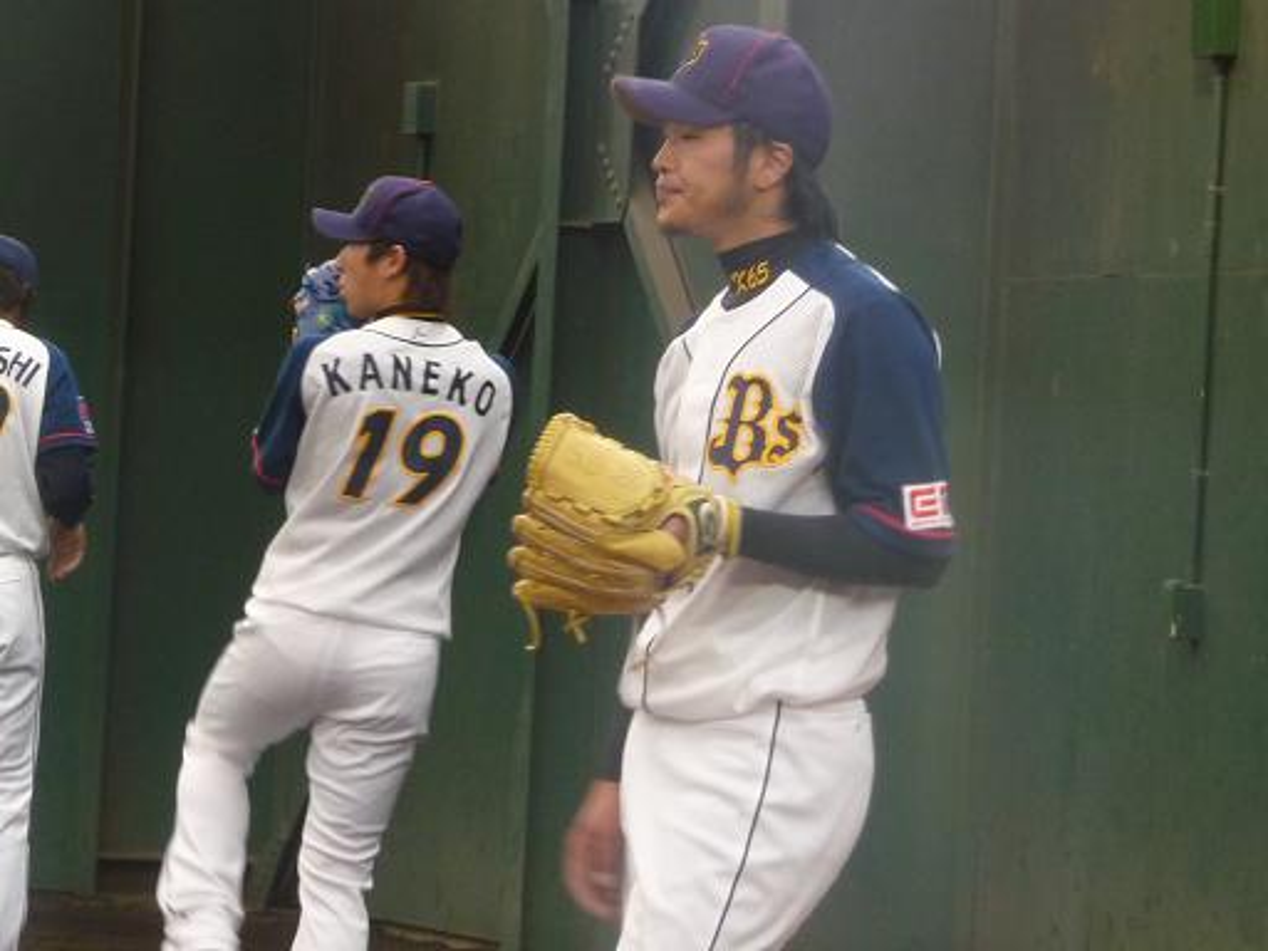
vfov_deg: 5.8
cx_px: 634
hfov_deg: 7.7
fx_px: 9414
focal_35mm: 257
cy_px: 476
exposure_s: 1/80
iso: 250
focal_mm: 32.3
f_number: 4.8
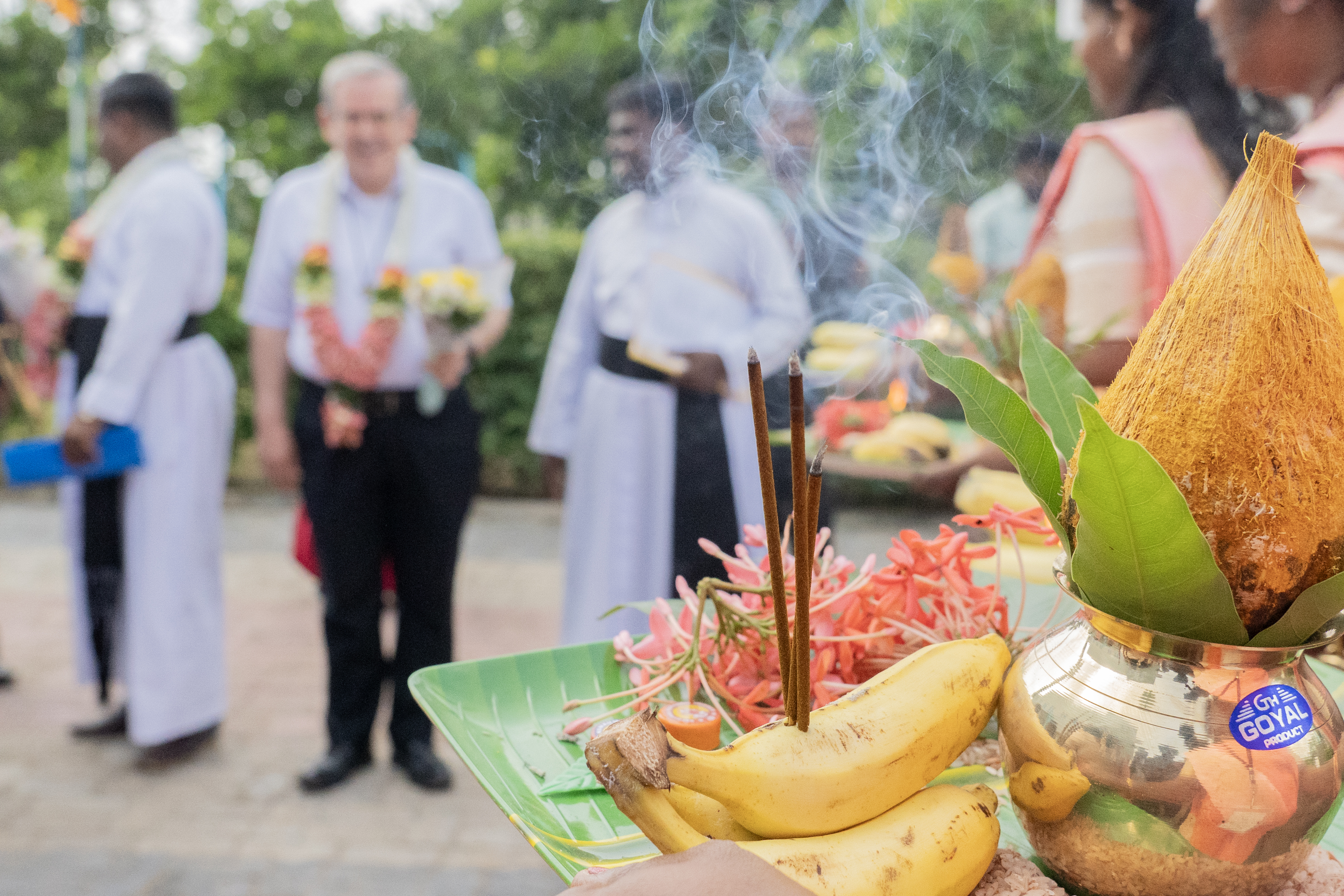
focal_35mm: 46
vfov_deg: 29.2
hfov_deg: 42.7
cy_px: 448
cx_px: 672
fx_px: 1717
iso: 2000
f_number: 6.3
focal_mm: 31
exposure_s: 1/2000
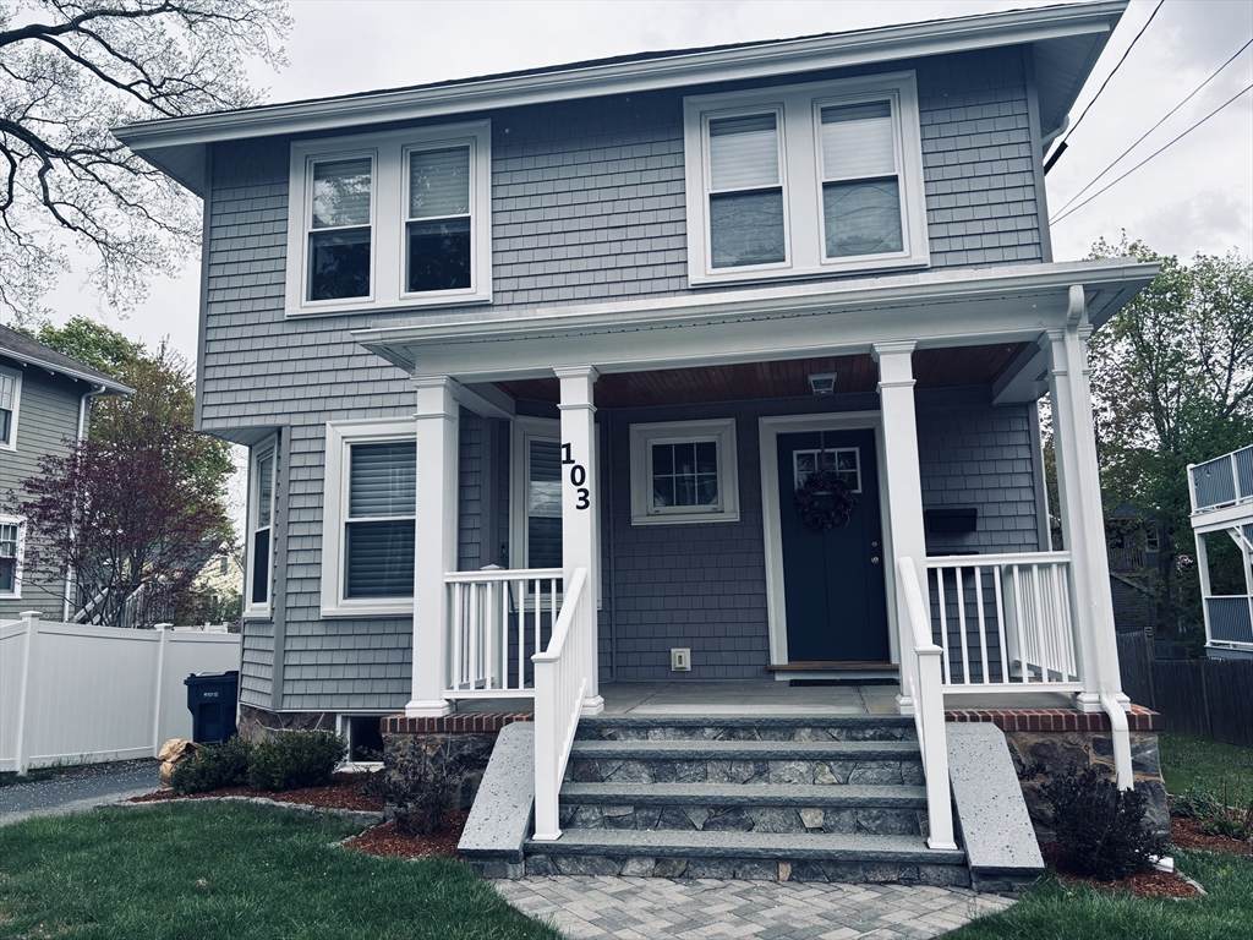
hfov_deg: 67.3
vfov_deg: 53.1
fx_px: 941
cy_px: 470
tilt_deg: +8.9
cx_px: 626
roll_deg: +1.5
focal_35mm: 26
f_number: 1.6
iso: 50
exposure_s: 1/369
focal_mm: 5.96
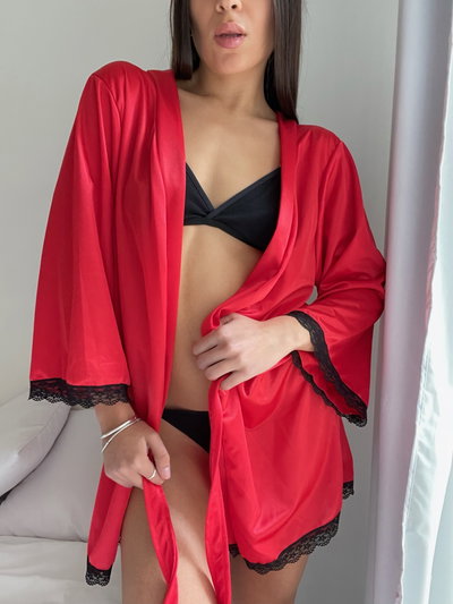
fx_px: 523
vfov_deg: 60.0
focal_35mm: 30
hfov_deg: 46.8
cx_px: 226
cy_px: 302
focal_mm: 2.71
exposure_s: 1/31
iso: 400
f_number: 2.2
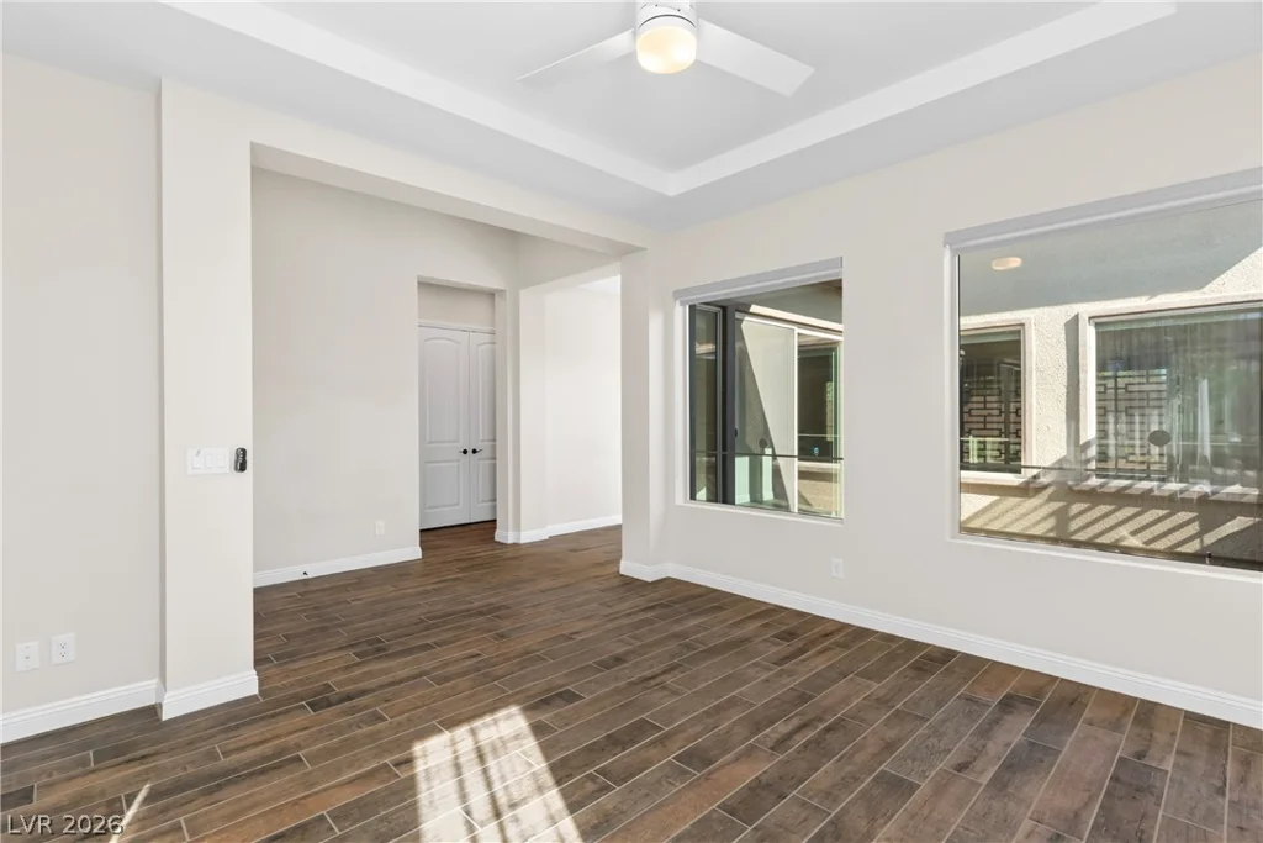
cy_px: 422
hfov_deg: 93.3
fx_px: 596
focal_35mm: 17
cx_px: 632
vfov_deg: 70.5
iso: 400
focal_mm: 17
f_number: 8
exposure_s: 1/3
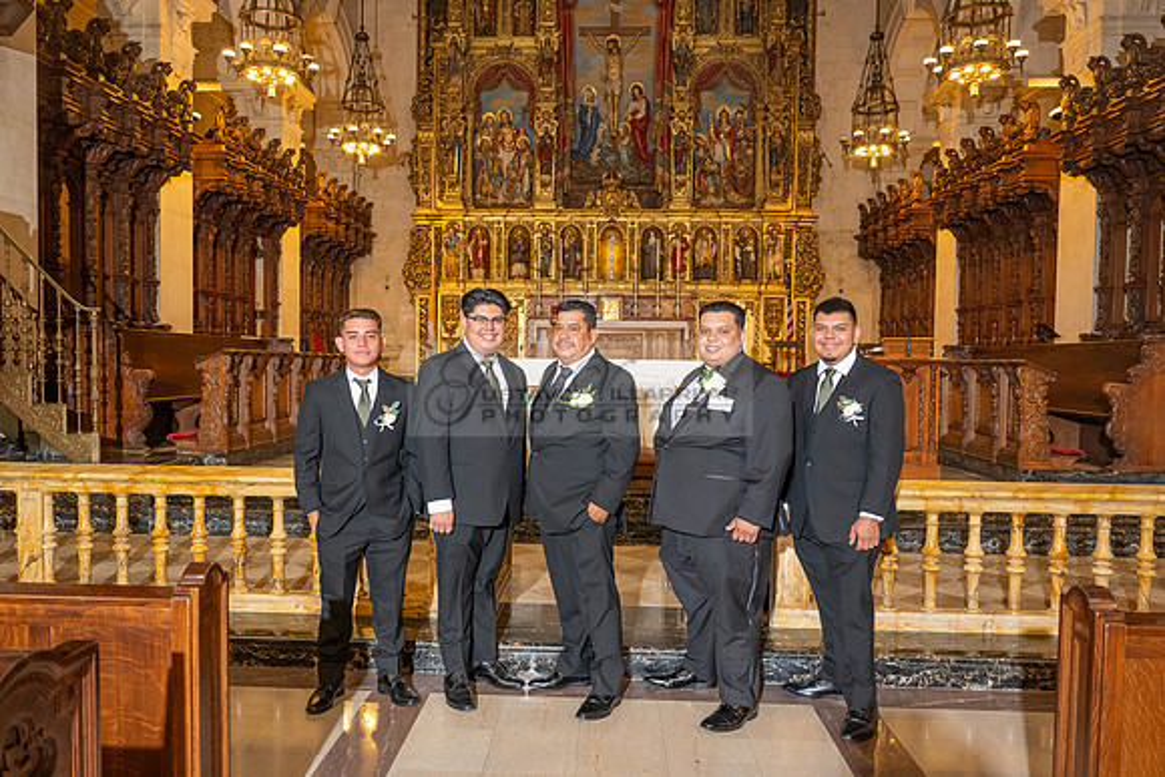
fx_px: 920
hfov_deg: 64.7
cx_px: 554
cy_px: 396
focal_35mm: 28
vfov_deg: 45.8
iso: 1000
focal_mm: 25
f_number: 2.8
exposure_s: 1/200
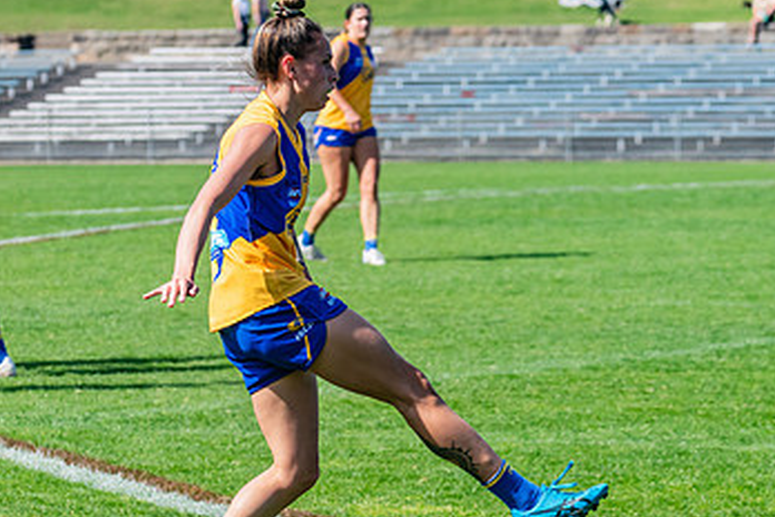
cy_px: 364
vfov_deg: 4.6
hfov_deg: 7.0
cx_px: 356
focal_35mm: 296
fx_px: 6372
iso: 800
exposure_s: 1/1600
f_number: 9
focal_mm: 170
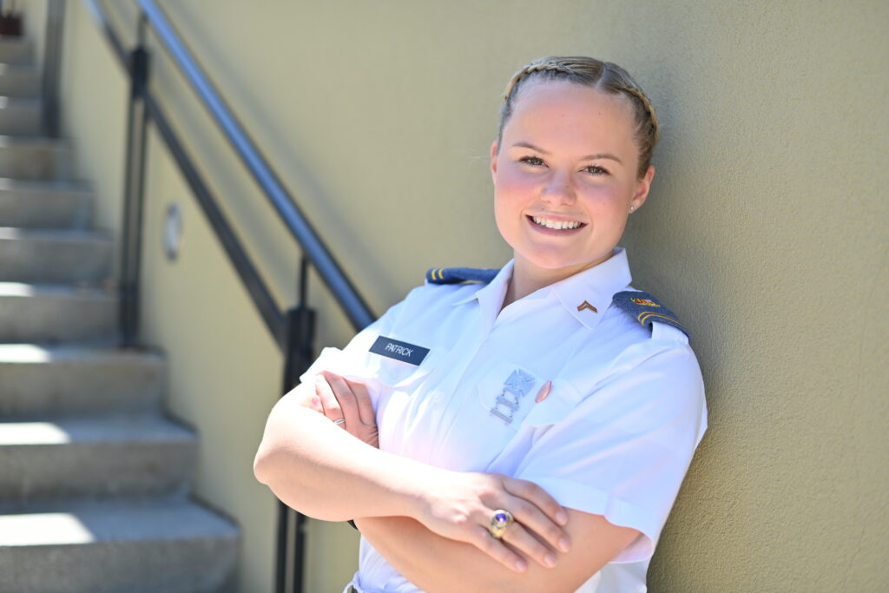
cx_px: 444
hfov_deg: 39.6
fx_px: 1235
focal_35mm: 50
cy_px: 296
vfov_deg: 27.0
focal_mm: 50
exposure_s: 1/800
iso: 100
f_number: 2.2
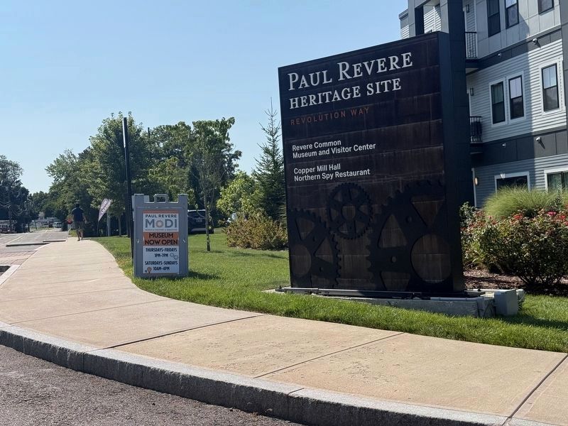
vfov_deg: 30.3
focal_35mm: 48
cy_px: 213
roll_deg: +1.2
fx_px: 788
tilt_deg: +1.8
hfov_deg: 39.7
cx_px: 284
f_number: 1.78
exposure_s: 1/6024
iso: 64
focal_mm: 6.76
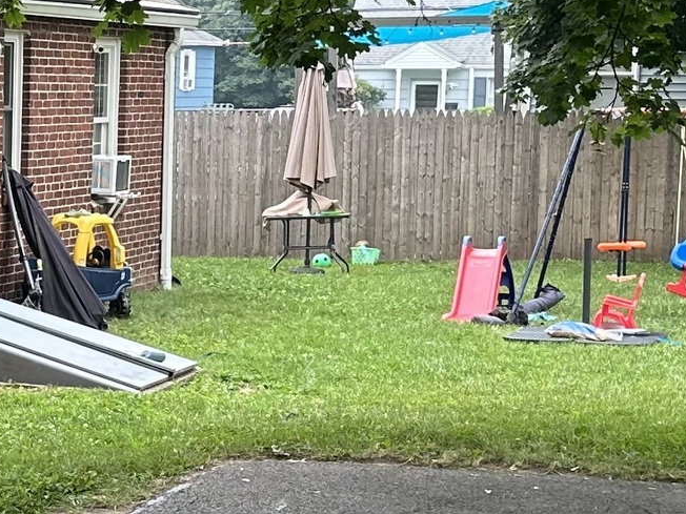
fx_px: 2239
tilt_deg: -3.4
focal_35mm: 113
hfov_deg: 16.5
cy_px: 338
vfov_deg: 13.1
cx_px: -200
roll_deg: -1.1
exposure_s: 1/278
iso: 80
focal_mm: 6.86
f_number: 1.78
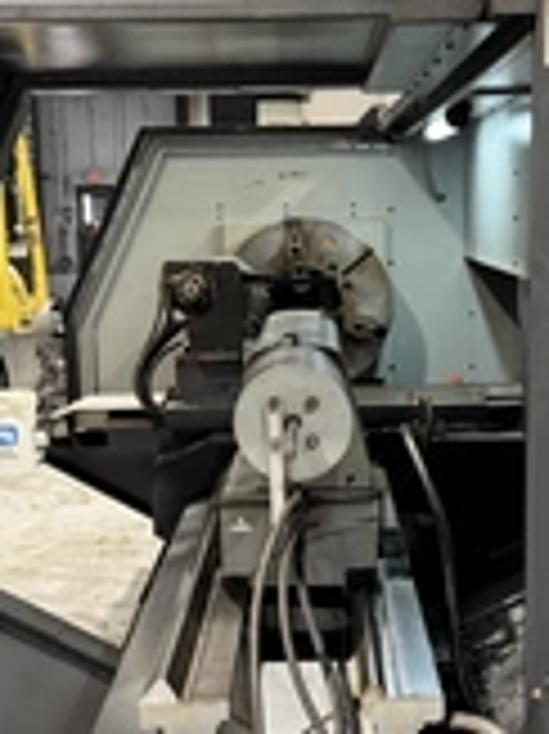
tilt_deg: -8.2
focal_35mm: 59
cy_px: 383
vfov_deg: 32.7
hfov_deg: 24.7
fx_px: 1249
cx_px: 324
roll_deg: +1.5
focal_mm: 6.76
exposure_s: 1/60
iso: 250
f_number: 1.78
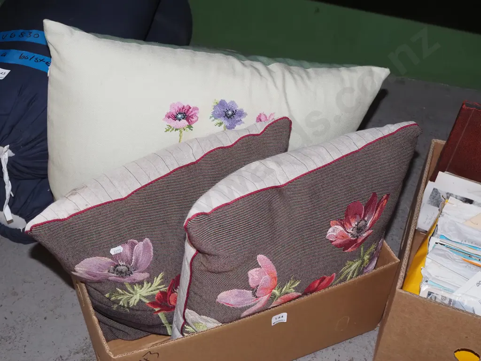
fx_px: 639
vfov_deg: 31.5
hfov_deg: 41.2
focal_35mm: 46
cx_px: 240
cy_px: 180
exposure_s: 1/60
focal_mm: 23
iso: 2500
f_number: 5.6
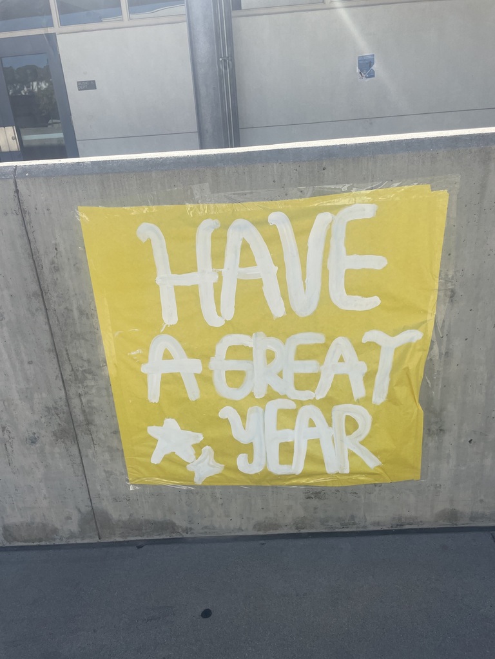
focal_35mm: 26
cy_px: 330
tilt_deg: -21.7
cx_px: 248
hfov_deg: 53.1
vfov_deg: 67.3
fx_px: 496
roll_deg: +3.3
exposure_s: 1/2053
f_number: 1.6
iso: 32
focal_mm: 4.2
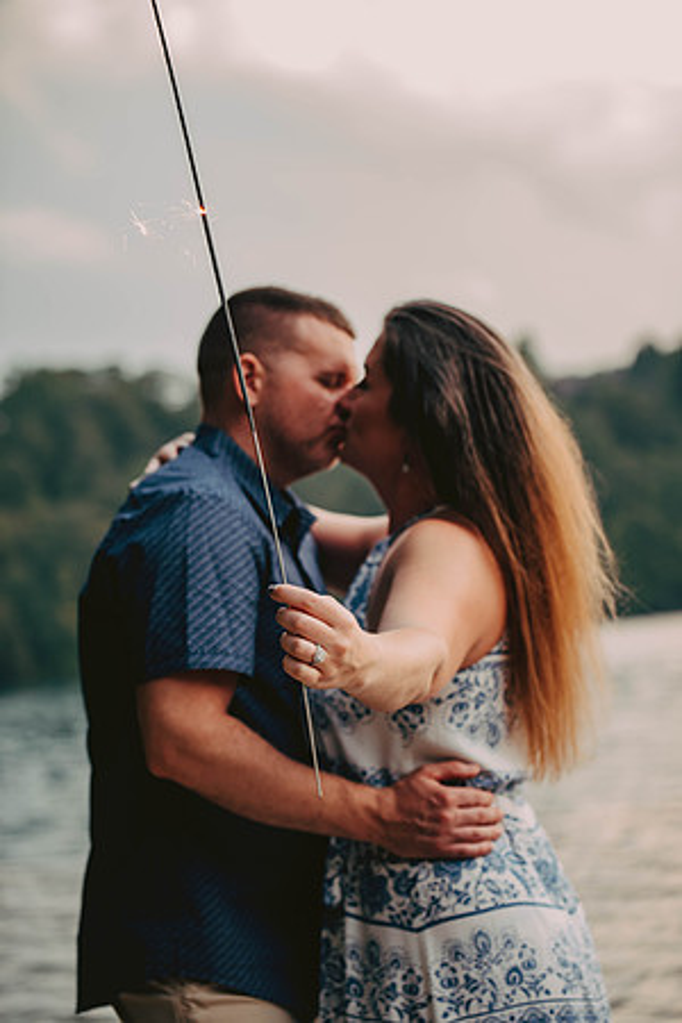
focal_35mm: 78
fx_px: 2216
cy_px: 512
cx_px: 341
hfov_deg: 17.5
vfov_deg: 26.0
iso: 250
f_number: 2.8
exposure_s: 1/125
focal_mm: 78
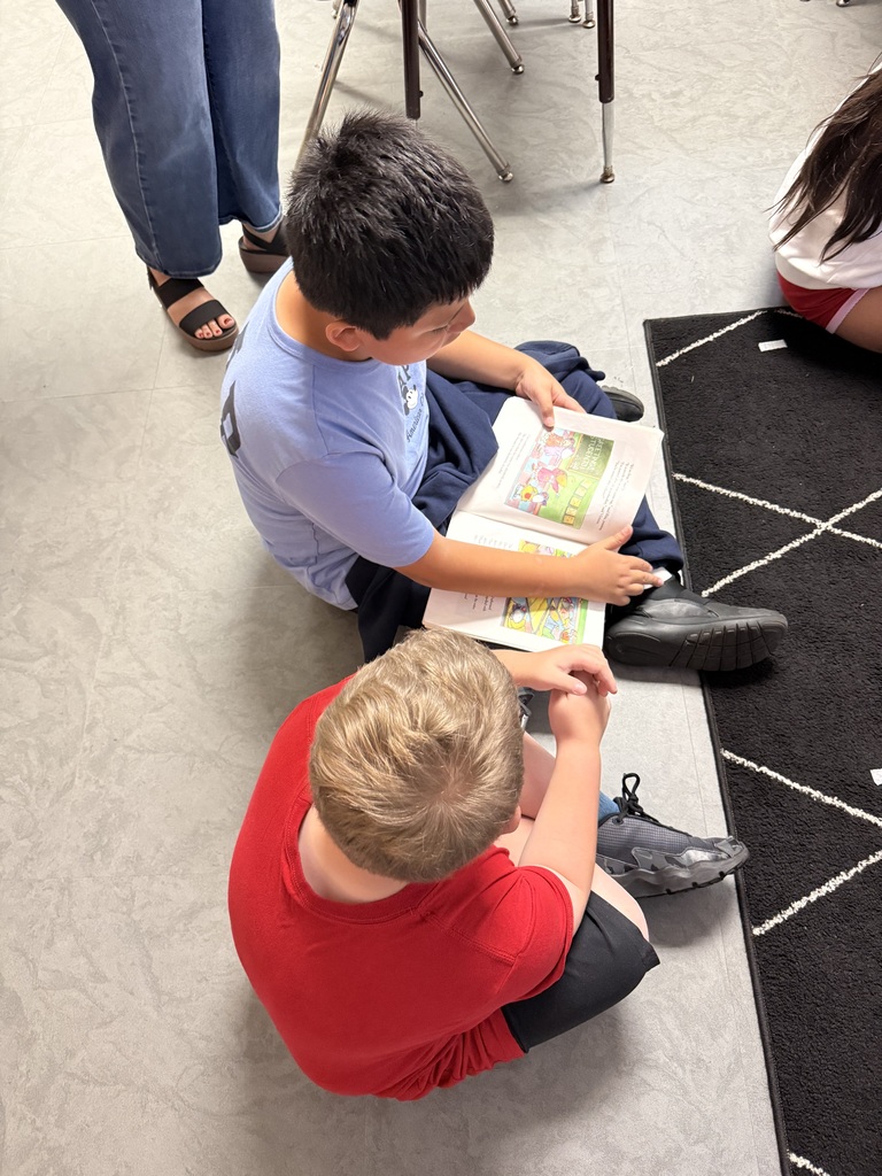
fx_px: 815
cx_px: 441
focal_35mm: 24
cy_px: 588
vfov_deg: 71.6
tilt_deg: -61.5
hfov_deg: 56.8
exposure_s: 1/60
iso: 500
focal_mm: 6.76
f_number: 1.78
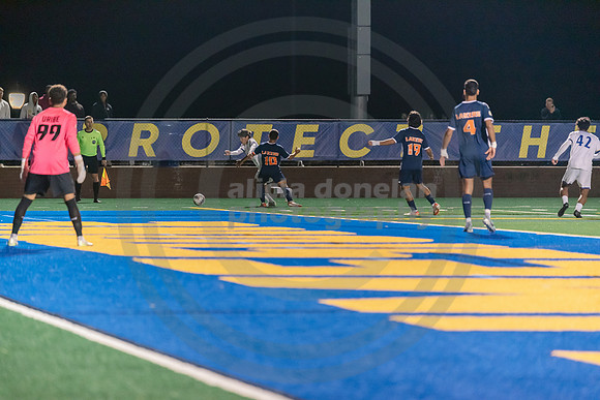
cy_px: 200
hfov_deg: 10.3
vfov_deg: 6.9
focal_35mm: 200
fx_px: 3334
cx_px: 300
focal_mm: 200
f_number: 2.8
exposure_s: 1/800
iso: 3200
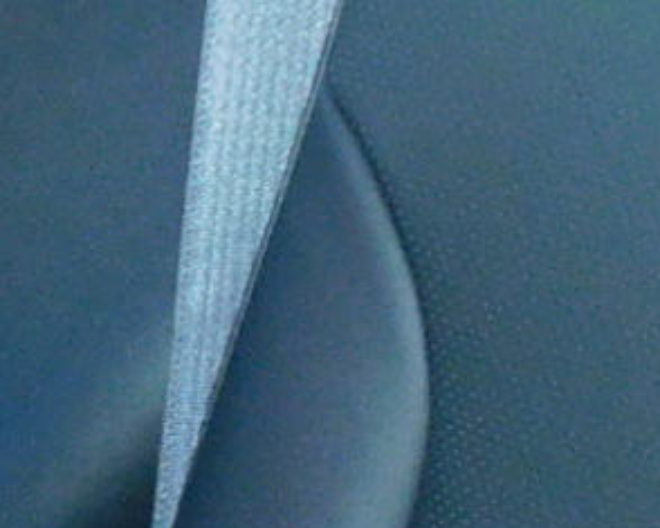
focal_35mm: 181
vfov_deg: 8.5
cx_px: -359
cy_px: 189
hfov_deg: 10.3
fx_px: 3534
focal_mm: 4.3
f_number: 3.3
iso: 200
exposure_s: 1/30
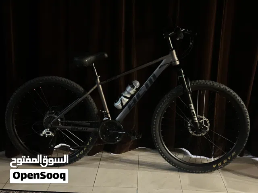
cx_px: 129
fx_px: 358
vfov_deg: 30.3
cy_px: 96
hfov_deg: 39.7
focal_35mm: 48
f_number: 1.78
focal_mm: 6.86
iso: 640
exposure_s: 1/6
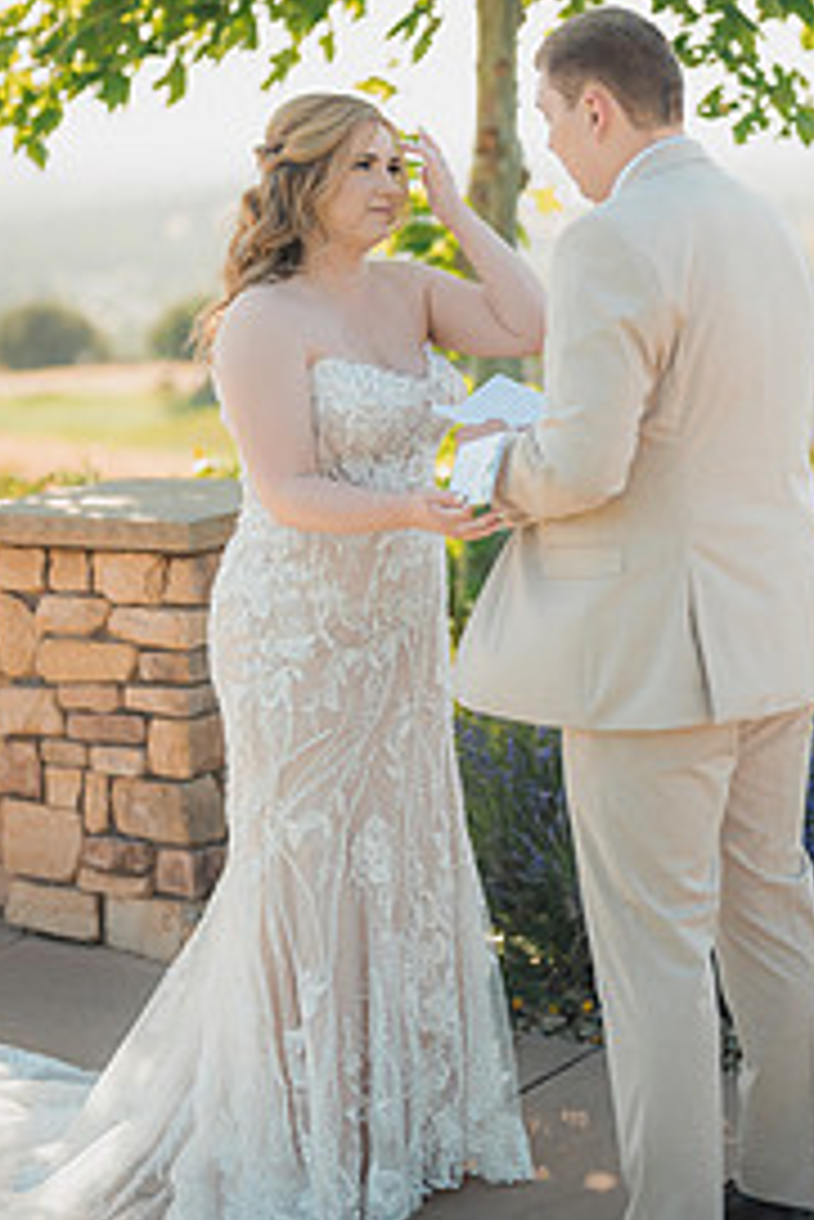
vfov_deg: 24.4
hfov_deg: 16.4
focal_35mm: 83
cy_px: 441
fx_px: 2811
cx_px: 540
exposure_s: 1/1600
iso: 50
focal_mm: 50
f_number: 1.2
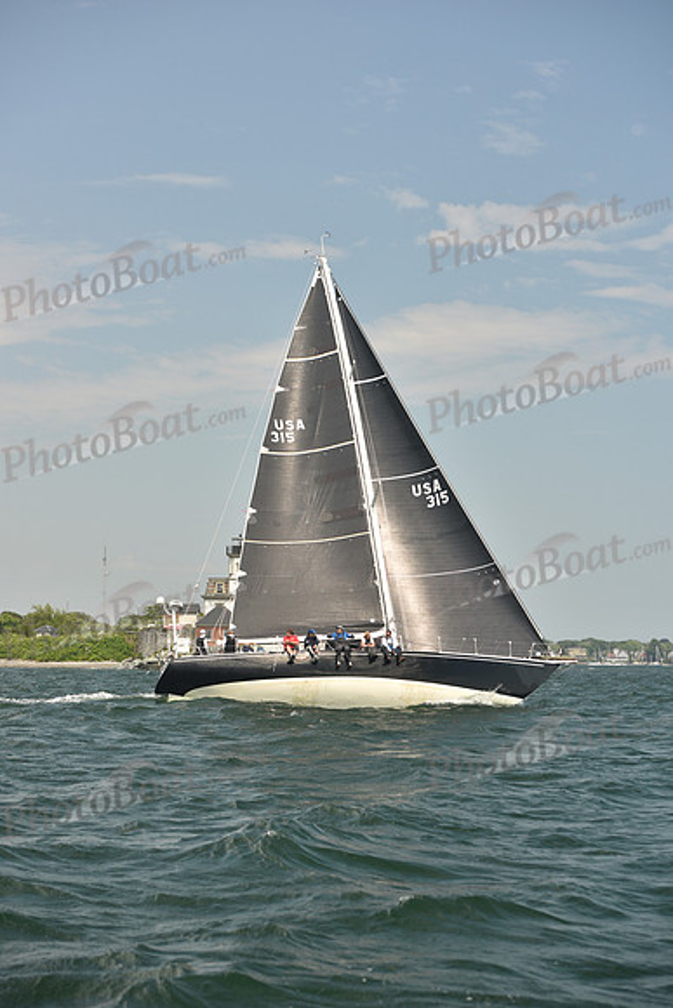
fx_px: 1962
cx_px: 336
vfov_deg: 28.8
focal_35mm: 70
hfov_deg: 19.5
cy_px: 504
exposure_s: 1/640
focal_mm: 70
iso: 250
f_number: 5
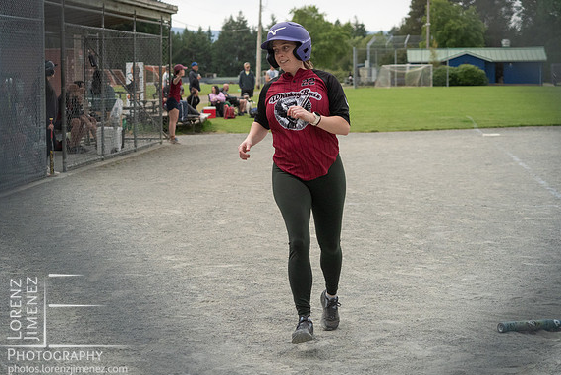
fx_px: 1200
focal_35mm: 77
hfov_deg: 26.3
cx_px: 279
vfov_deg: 17.7
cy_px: 167
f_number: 2.8
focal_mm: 36
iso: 1000
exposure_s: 1/1600
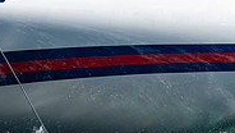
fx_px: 9545
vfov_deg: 0.8
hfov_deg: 1.4
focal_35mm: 1530
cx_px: 190
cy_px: -97
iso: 320
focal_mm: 300
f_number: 5
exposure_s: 1/3200
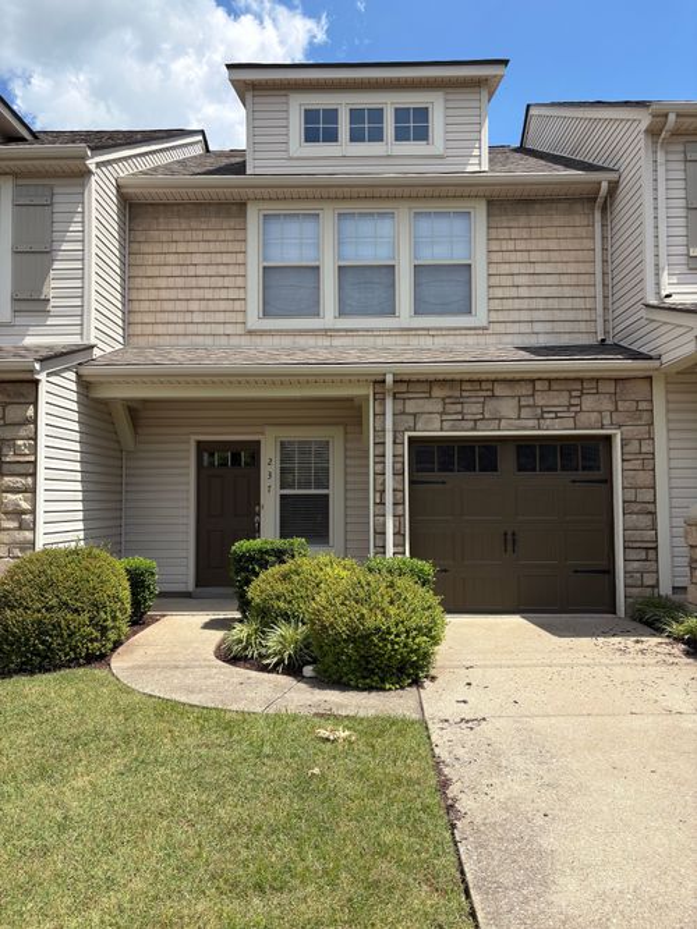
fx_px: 698
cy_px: 464
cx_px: 348
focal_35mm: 26
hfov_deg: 53.0
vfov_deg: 67.3
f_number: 1.6
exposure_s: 1/2747
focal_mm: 5.96
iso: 50
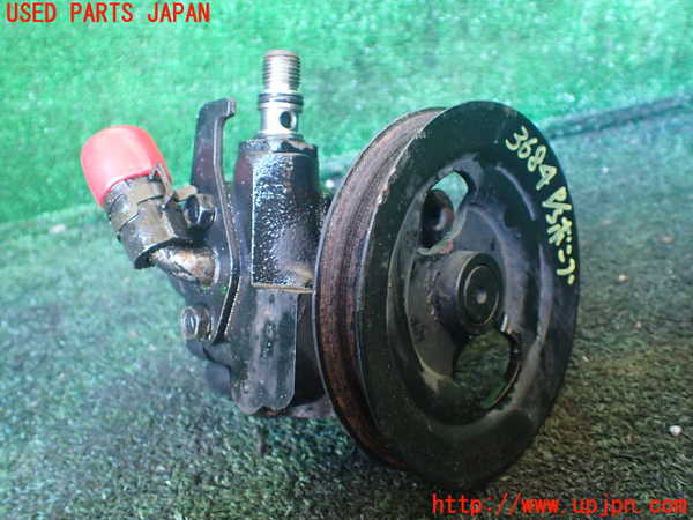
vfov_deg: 46.8
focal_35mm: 30
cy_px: 260
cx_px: 346
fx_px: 601
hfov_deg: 60.0
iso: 800
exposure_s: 1/30
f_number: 2.3
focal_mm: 5.4
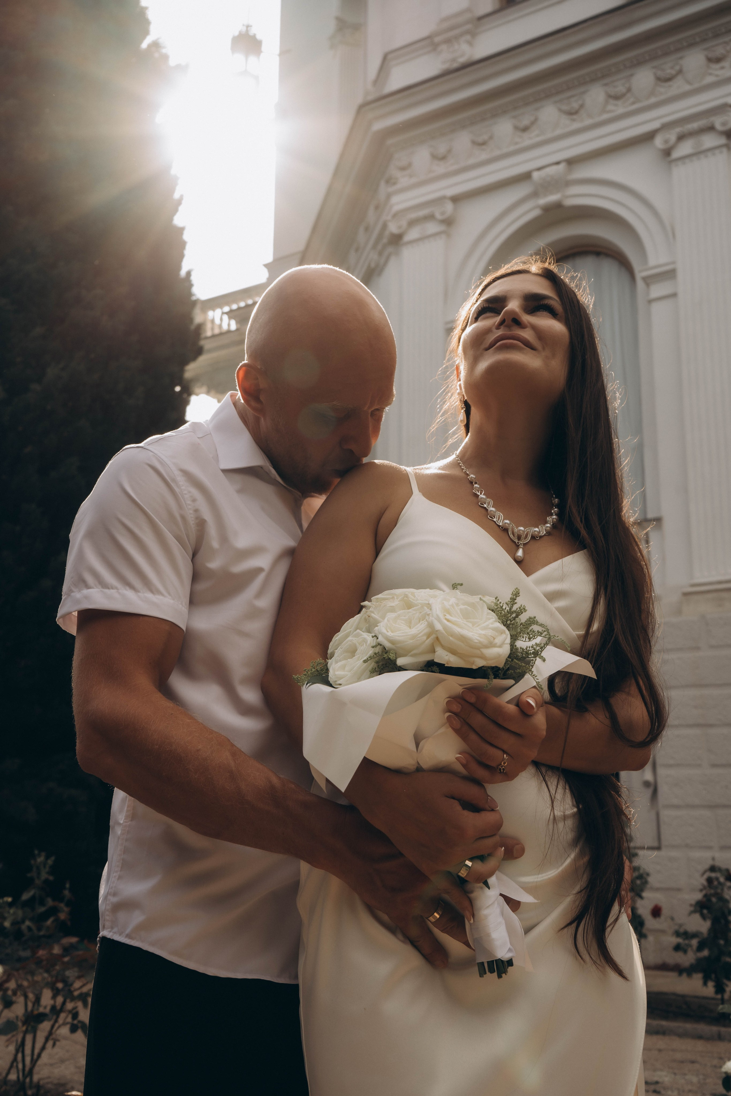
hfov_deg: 35.9
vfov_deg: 51.9
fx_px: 1127
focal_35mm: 37
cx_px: 366
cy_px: 548
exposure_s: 1/400
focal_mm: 37
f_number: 7.1
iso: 400
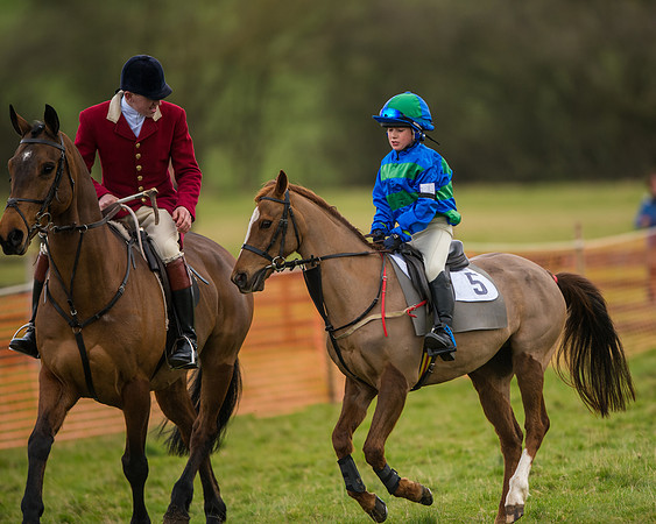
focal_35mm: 450
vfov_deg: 3.4
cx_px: 393
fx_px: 8736
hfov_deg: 4.3
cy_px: 262
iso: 400
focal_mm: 400
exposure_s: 1/1600
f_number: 4
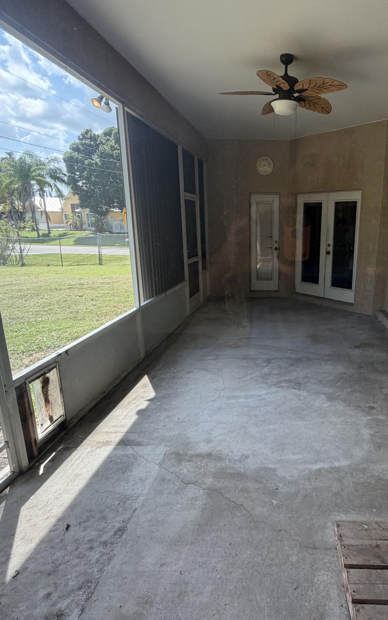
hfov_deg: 55.1
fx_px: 355
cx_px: 281
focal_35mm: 21
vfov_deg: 82.3
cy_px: 306
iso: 64
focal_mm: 2.22
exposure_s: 1/121
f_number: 2.2
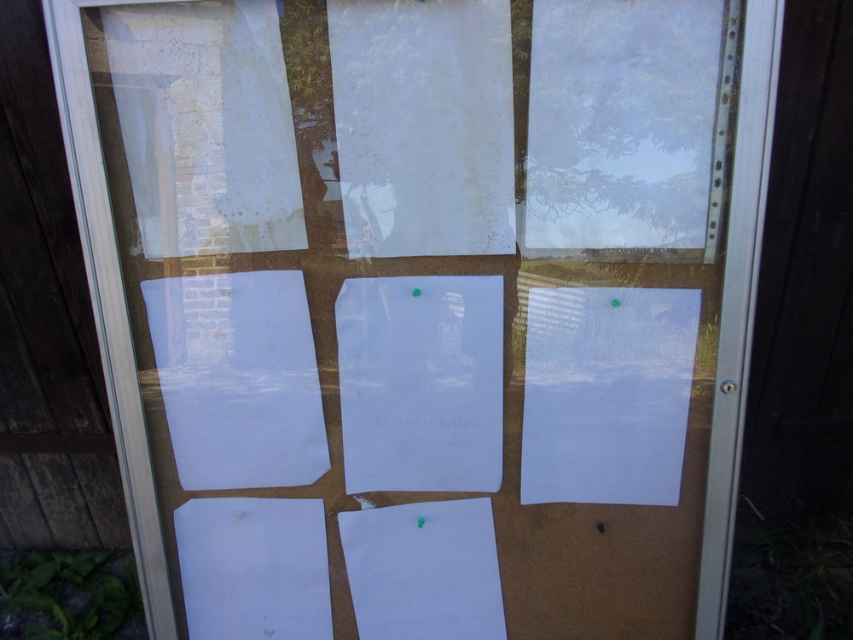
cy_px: 320
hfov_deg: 63.4
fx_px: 690
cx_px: 426
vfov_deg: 49.7
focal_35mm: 28
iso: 80
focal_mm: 5.1
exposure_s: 1/200
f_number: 3.9
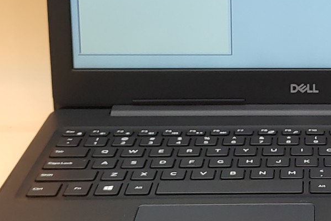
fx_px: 947
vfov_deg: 13.2
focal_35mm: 103
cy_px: 44
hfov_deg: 19.5
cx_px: 301
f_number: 1.8
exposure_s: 1/61
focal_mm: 4.36
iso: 50
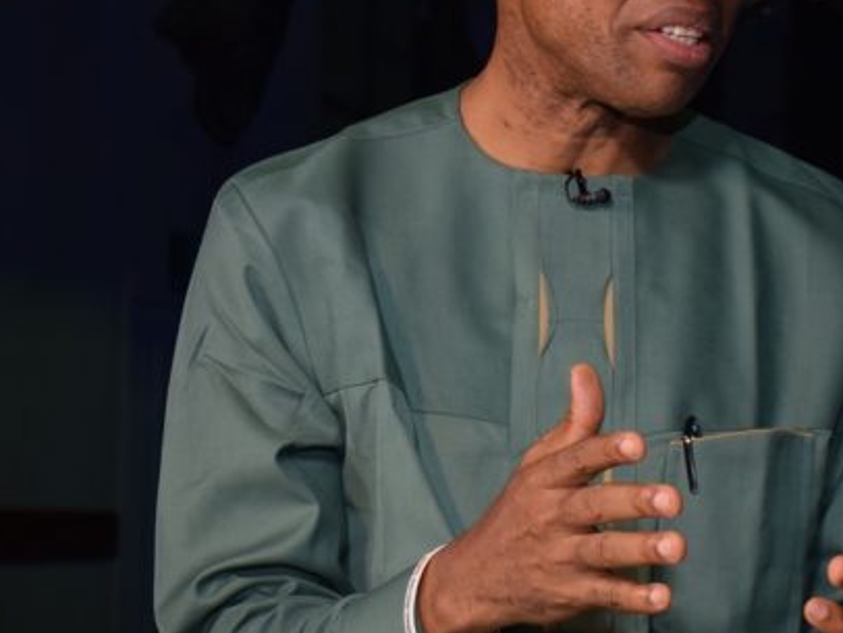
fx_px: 3192
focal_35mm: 131
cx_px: 471
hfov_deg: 15.0
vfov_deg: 11.3
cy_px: 242
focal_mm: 48
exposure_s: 1/250
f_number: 5
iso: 800
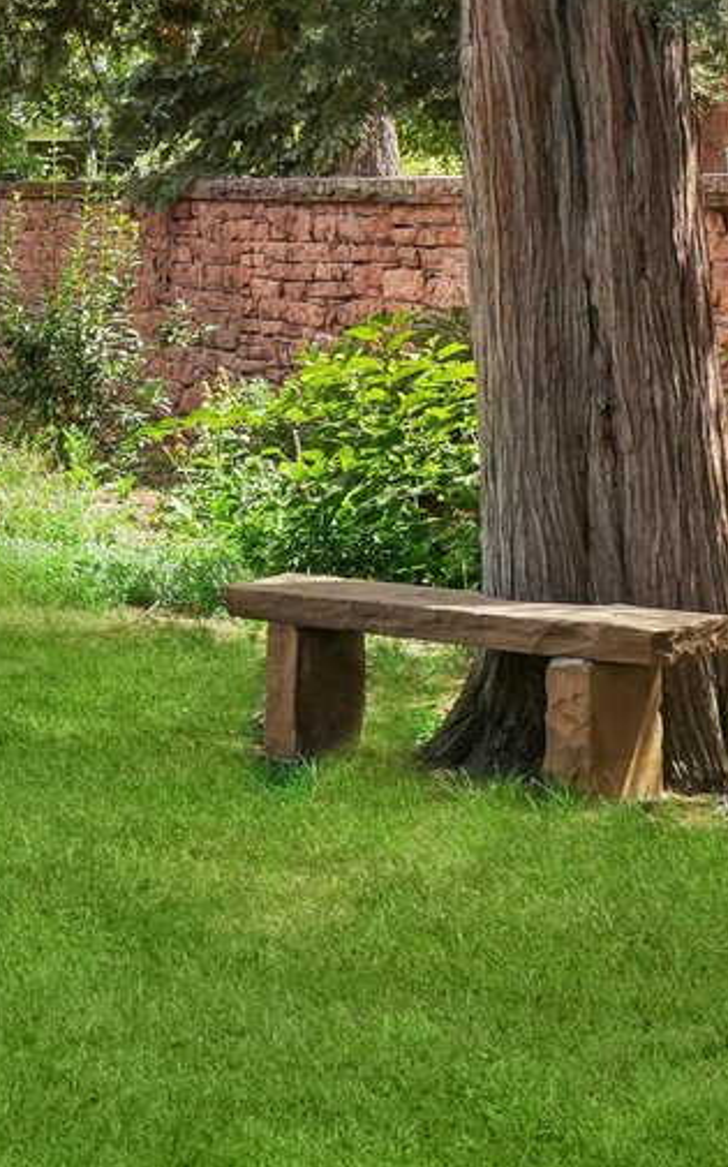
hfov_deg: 11.3
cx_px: -1102
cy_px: -133
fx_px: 2959
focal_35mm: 93
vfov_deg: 21.1
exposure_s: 1/200
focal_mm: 15
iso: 100
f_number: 8
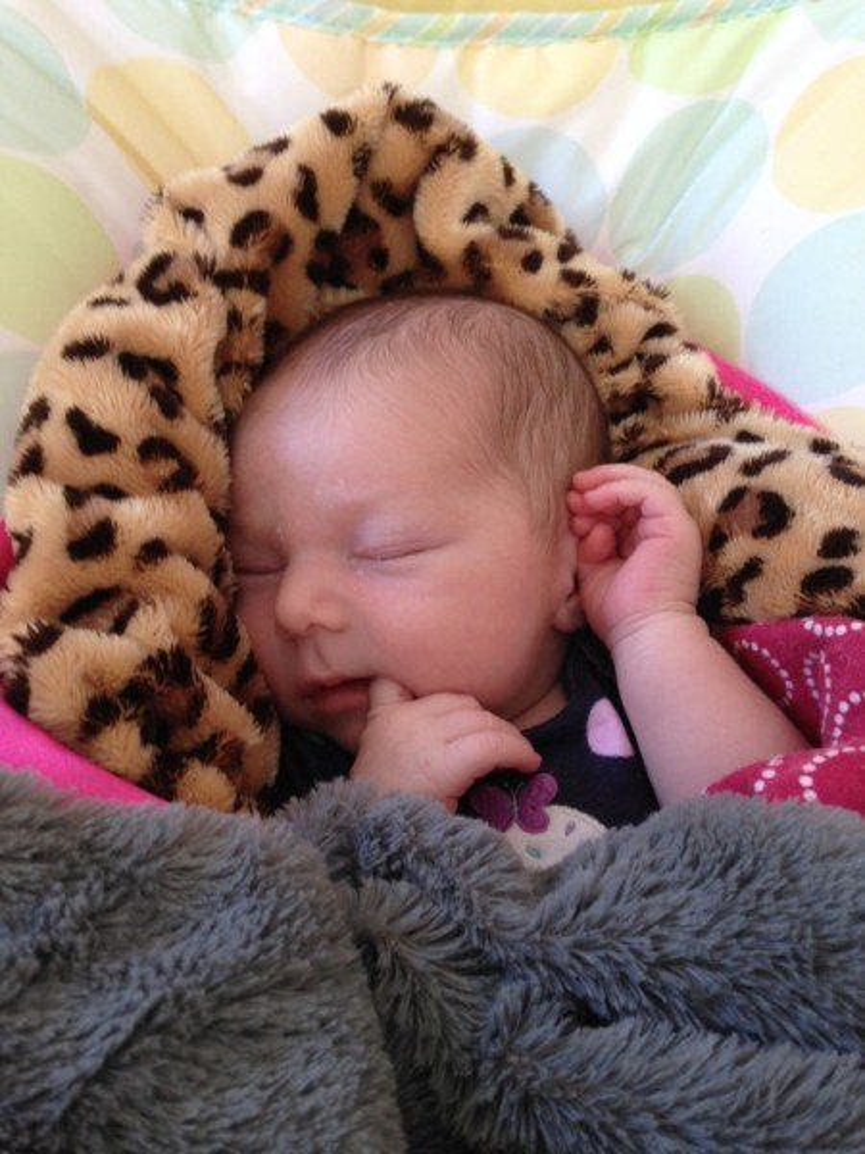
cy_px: 577
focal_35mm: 33
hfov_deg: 42.9
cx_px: 432
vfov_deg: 55.4
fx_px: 1099
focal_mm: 4.12
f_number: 2.4
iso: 64
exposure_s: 1/20
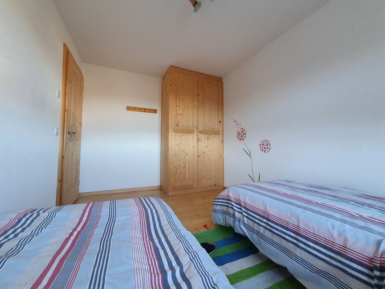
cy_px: 144
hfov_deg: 106.2
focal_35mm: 13
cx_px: 192
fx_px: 145
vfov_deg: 89.9
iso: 400
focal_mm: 1.8
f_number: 2.2
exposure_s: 1/50
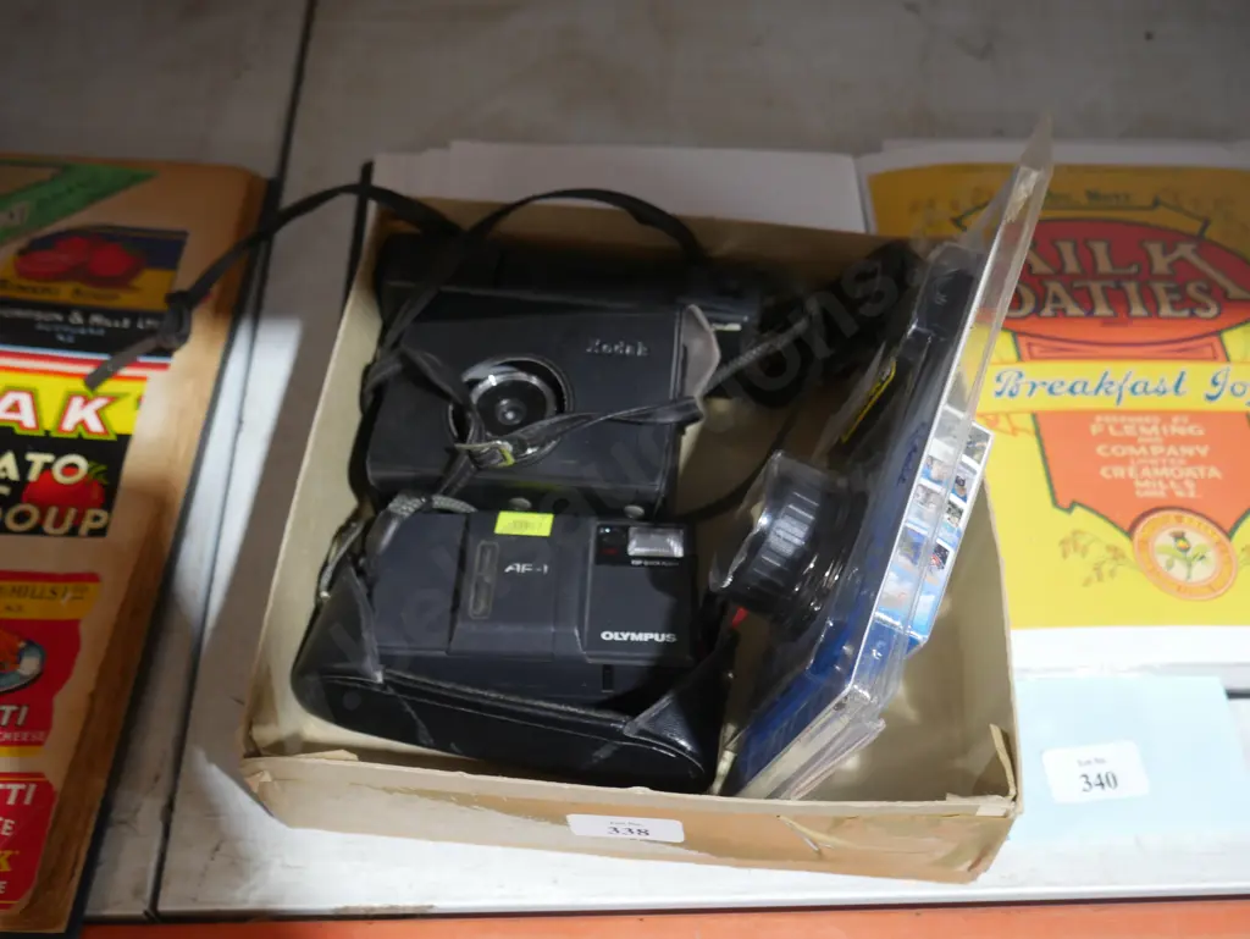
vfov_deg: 37.8
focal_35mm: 38
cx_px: 625
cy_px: 470
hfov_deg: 49.0
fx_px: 1373
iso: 800
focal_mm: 19
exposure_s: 1/60
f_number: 4.1
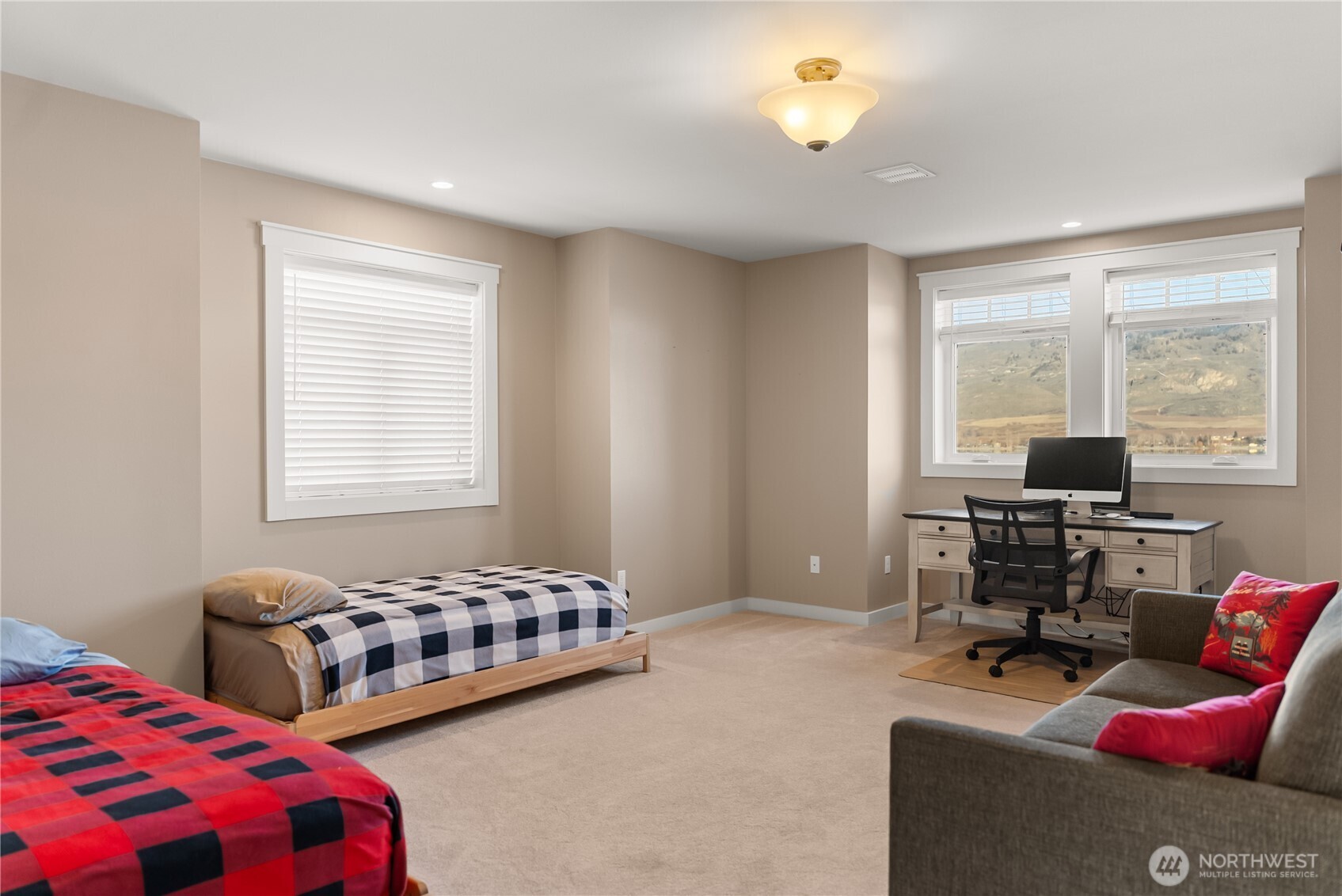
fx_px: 895
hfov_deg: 73.7
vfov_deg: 53.2
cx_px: 671
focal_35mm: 24
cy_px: 448
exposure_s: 1/10
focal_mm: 24
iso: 400
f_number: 3.2
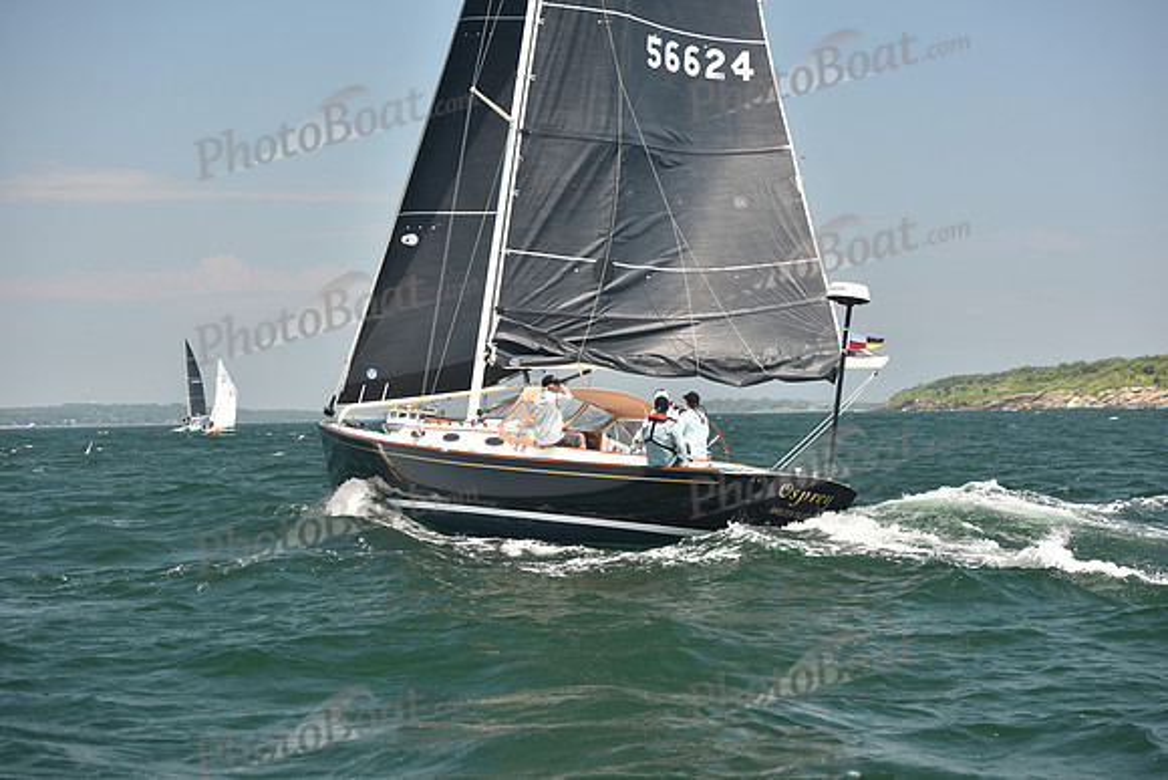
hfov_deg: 27.0
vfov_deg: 18.2
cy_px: 390
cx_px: 584
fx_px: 2434
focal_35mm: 75
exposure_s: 1/640
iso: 250
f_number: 4.5
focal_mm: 75
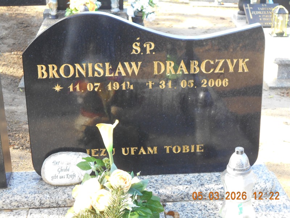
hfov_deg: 29.4
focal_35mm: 66
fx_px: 553
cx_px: 145
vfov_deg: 22.3
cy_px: 109
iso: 220
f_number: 5.3
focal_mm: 11.6
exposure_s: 1/60
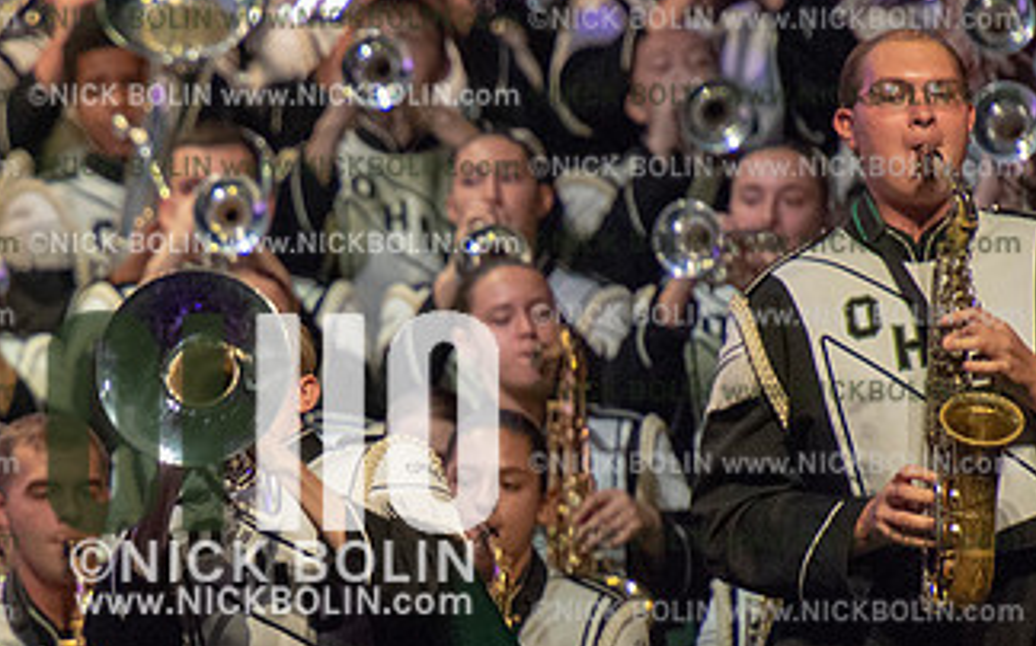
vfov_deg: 1.9
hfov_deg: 3.0
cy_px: 464
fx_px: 19553
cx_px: 272
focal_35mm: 693
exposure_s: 1/400
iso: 8000
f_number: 5.6
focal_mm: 380
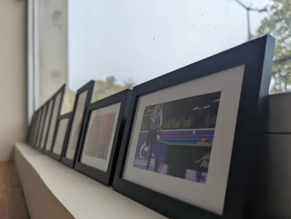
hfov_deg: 63.2
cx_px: 131
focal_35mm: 28
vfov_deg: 49.7
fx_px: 236
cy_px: 127
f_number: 1.85
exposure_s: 1/237
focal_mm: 6.81
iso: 47
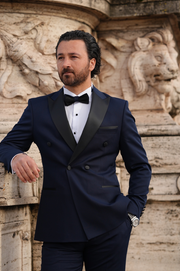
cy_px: 116
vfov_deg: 17.9
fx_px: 855
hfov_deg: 12.0
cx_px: 71
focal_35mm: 114
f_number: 2.8
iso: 125
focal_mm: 85
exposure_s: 1/1000
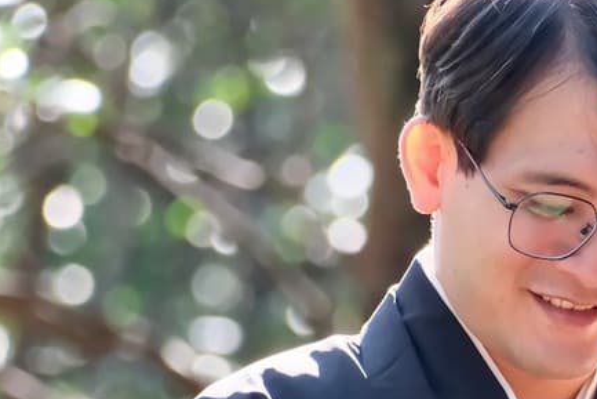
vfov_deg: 0.9
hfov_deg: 1.4
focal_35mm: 1496
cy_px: 468
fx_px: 24816
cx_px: 614
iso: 1600
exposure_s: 1/200
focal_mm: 300
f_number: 6.4
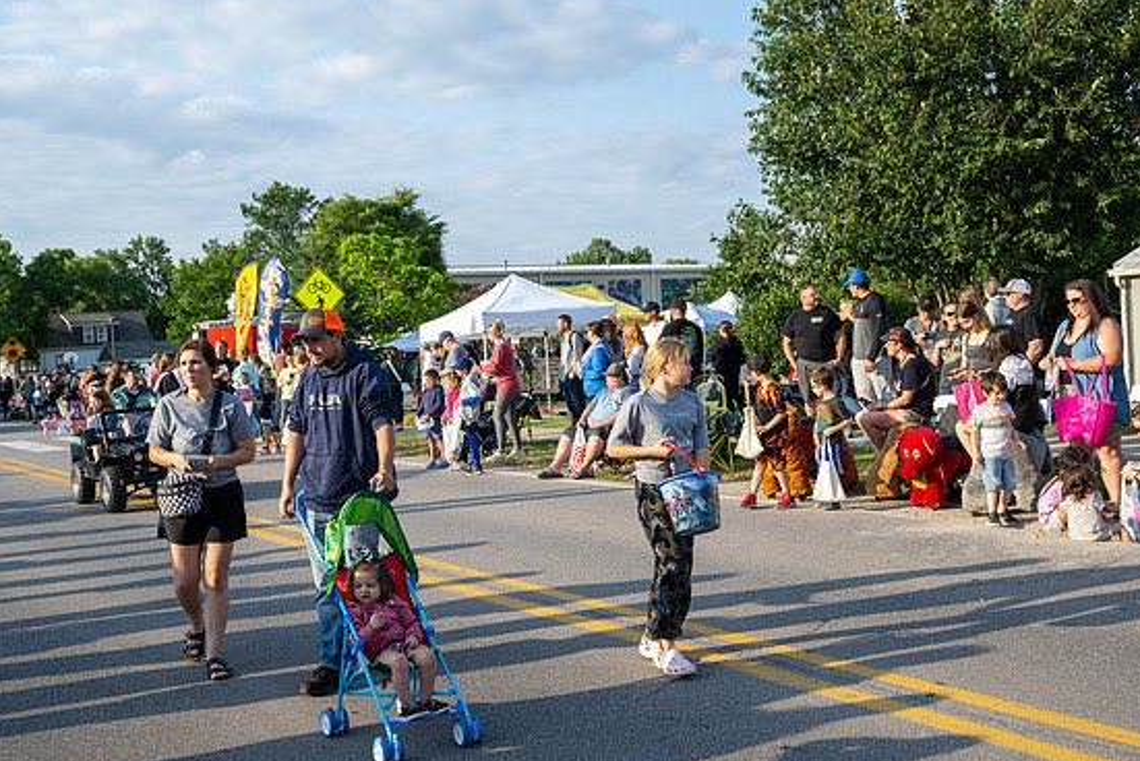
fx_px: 1267
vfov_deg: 33.4
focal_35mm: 40
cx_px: 563
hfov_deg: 48.4
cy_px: 384
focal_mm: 38
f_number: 8
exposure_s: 1/250
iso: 250
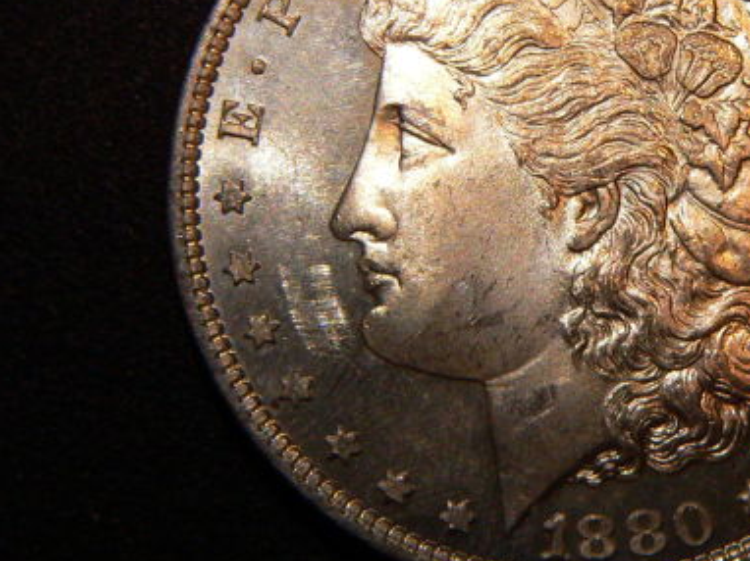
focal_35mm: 172
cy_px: 213
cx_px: 608
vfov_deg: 8.6
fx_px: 3724
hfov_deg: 11.5
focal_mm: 17.4
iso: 200
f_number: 5.6
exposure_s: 1/640
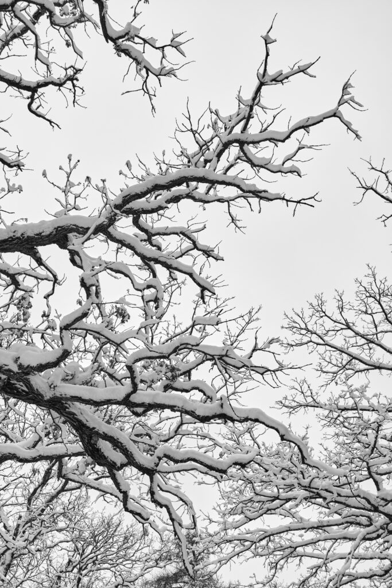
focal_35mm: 35
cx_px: 196
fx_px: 571
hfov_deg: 37.9
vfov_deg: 54.4
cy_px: 294
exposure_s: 1/38
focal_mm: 23
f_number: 4
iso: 160
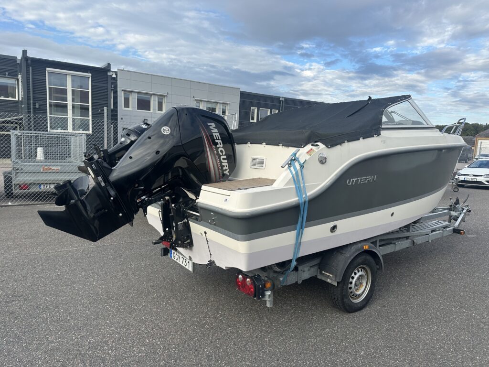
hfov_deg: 71.6
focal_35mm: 24
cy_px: 184
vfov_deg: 56.8
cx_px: 244
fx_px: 339
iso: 80
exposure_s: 1/1812
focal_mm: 6.86
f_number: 1.78
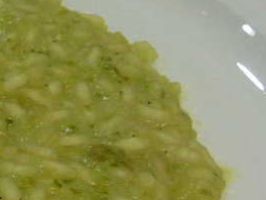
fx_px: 745
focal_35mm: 97
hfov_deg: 18.0
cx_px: -134
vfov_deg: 14.9
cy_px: 212
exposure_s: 1/30
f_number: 3.3
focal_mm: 4.1
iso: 320
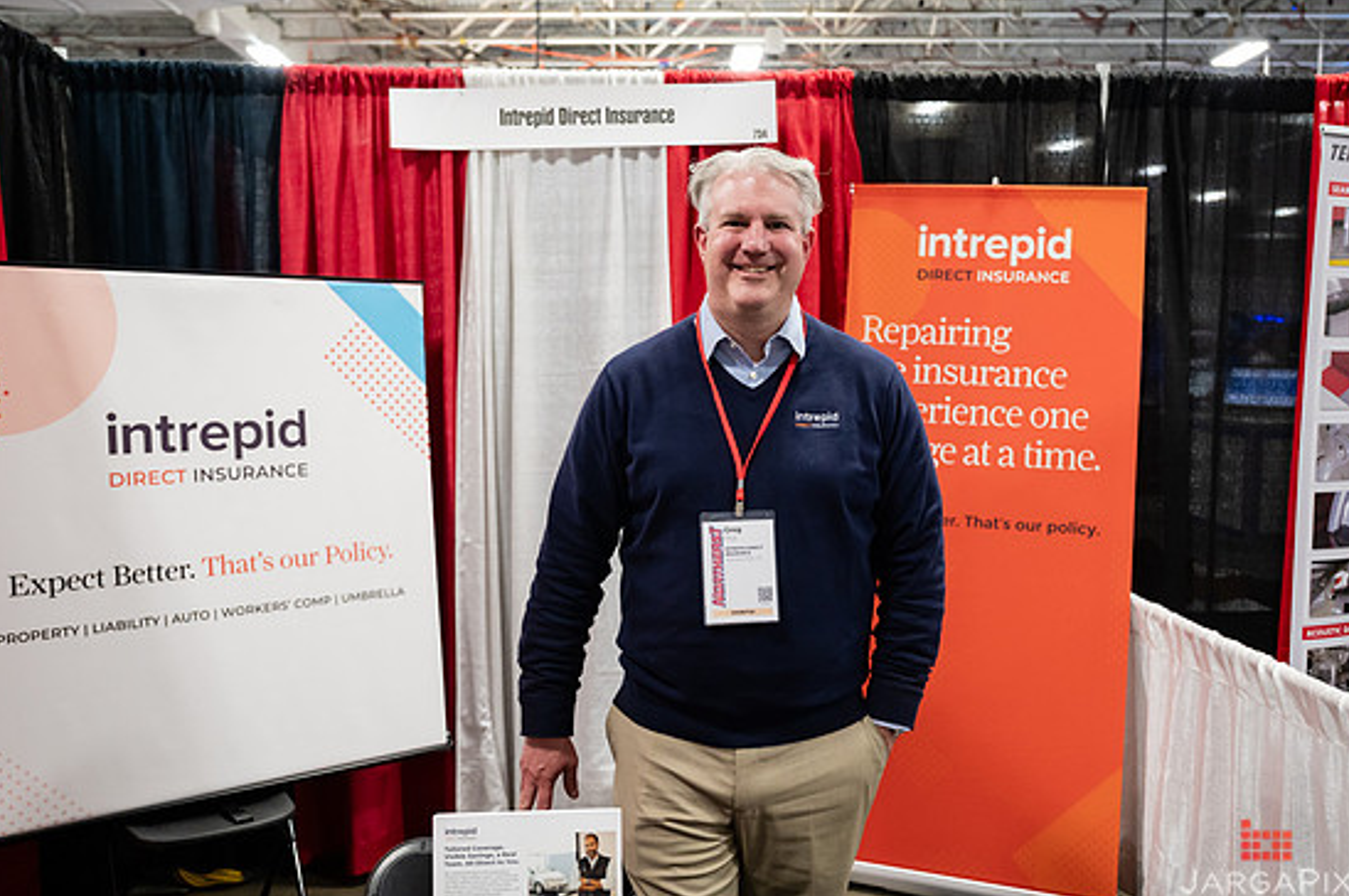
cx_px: 699
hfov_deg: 58.8
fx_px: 1198
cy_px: 449
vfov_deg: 41.0
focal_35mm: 32
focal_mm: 28
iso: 3200
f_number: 3.2
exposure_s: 1/200
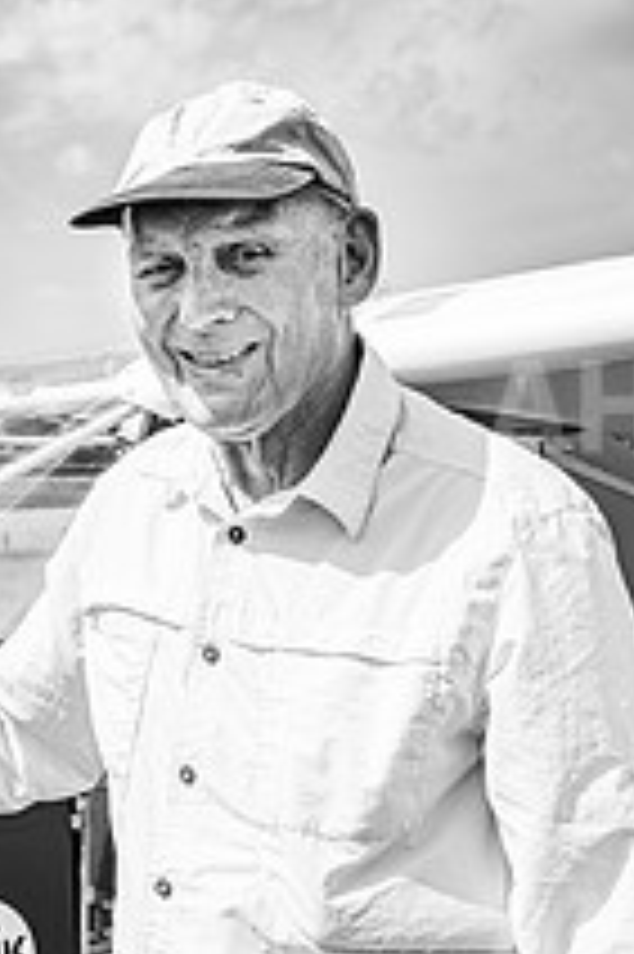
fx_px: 1799
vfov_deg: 29.2
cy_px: 711
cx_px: 171
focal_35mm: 68
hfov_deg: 19.9
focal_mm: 32
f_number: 5.6
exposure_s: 1/800
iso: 125
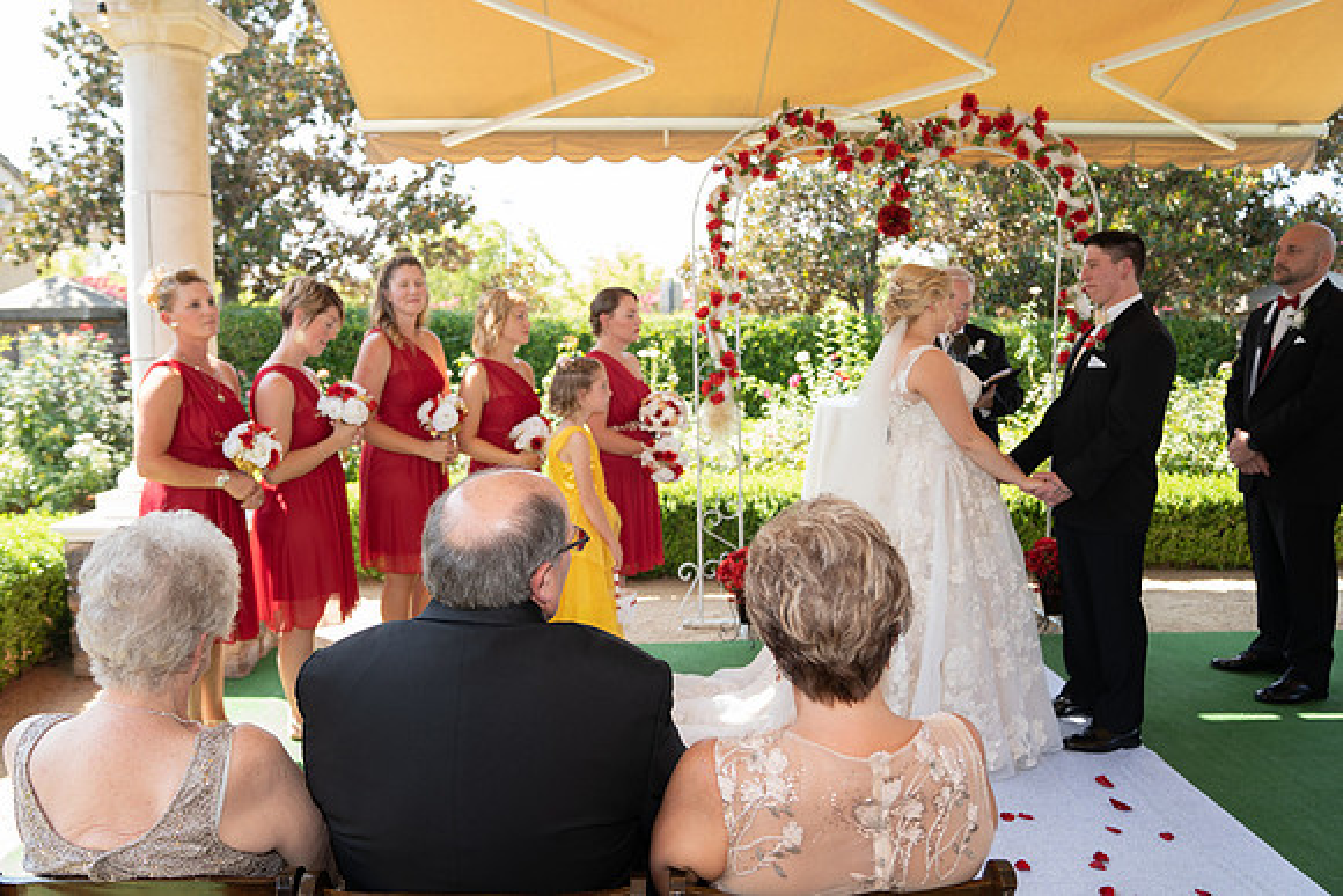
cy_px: 427
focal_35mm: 27
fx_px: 996
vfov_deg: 48.4
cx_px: 641
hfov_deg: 67.9
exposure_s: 1/250
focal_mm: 25
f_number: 3.2
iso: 200
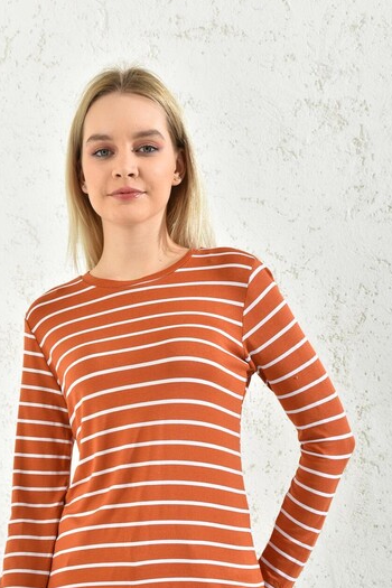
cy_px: 394
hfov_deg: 26.9
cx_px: 142
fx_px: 817
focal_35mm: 50
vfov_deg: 39.1
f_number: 7.1
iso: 100
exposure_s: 1/160
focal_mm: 35
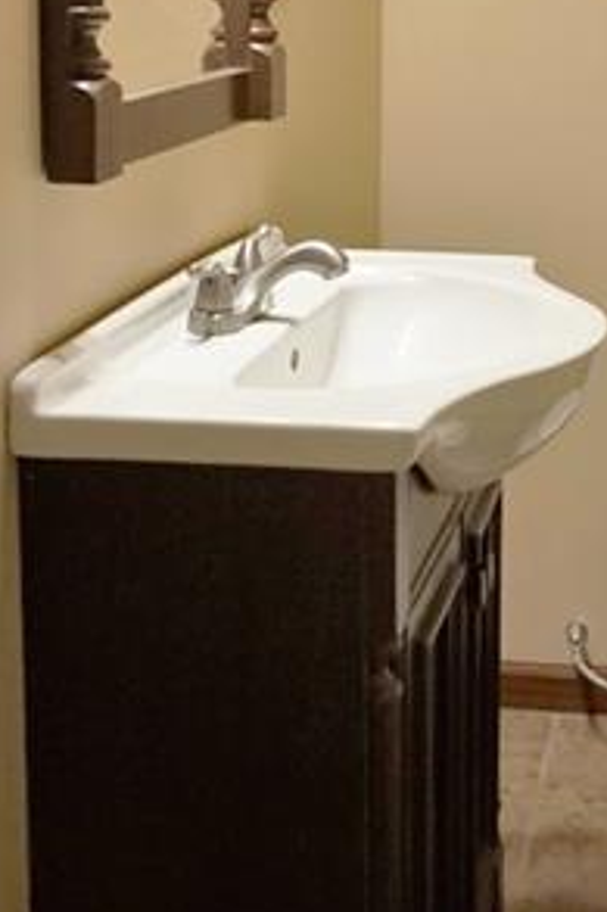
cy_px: 106
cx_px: 637
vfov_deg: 30.6
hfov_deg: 20.7
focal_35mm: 63
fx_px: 1595
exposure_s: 1/250
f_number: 4
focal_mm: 16
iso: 3200
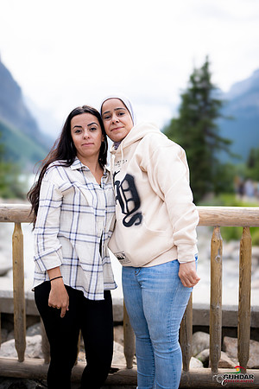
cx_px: 130
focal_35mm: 35
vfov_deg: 54.4
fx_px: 378
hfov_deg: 37.9
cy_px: 194
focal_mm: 35
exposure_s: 1/8000
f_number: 1.2
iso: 200
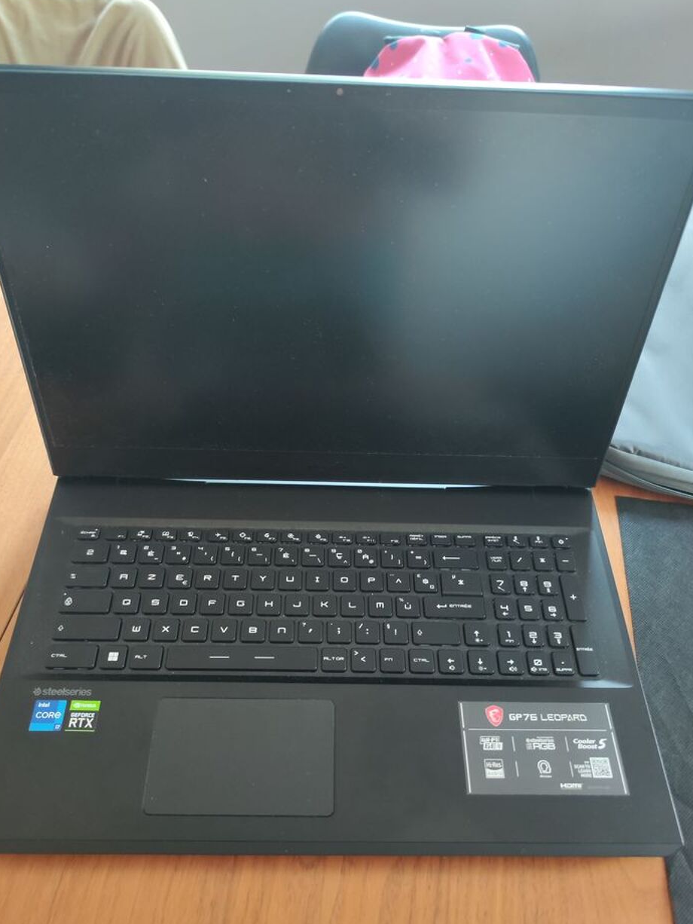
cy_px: 494
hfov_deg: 54.9
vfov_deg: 69.3
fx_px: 667
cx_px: 334
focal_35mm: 25
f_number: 1.69
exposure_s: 1/25
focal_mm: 7.01
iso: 3211
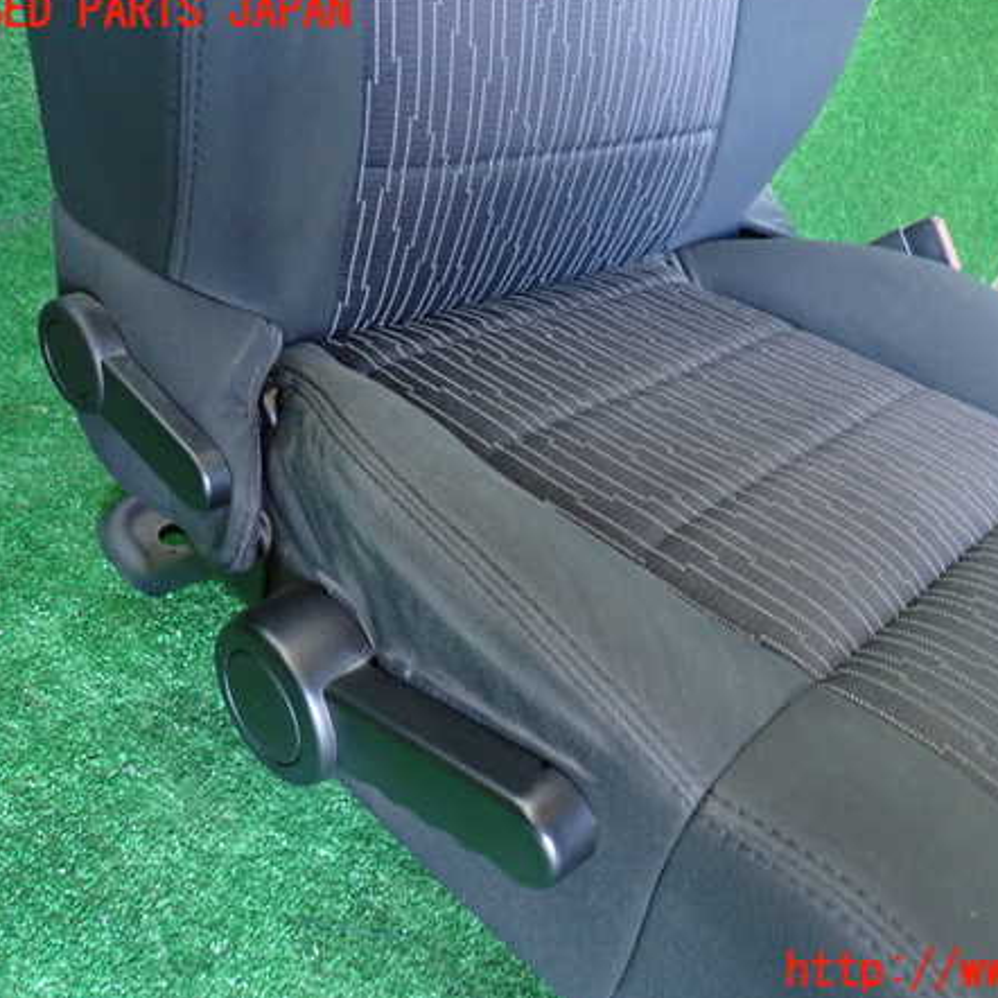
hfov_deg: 53.5
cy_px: 492
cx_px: 619
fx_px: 979
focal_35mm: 30
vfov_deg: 54.0
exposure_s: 1/30
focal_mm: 4.5
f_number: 2
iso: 640
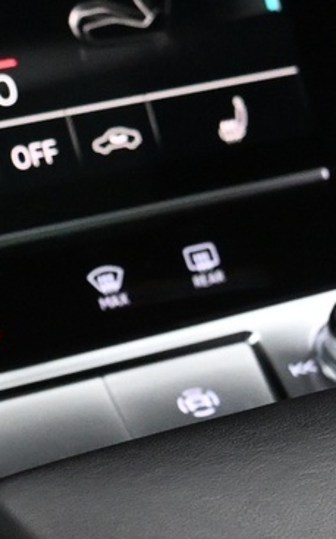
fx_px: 1584
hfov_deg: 12.1
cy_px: 634
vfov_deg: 18.4
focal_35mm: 108
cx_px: 129
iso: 4000
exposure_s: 1/40
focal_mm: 16
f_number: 4
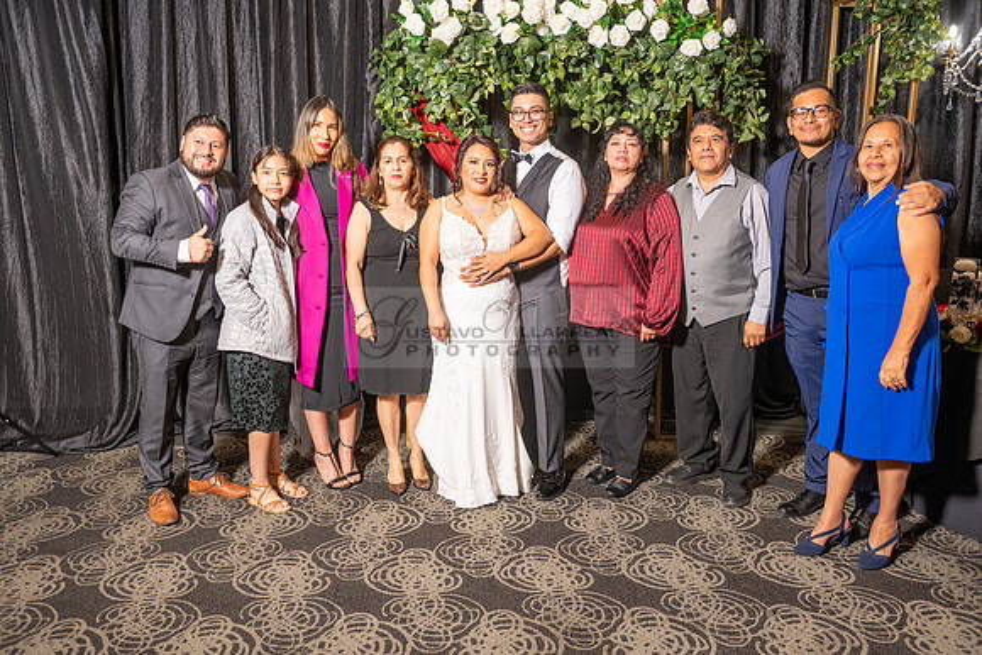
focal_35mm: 32
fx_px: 873
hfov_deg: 58.7
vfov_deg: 41.1
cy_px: 328
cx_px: 491
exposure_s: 1/200
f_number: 4
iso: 800
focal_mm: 32
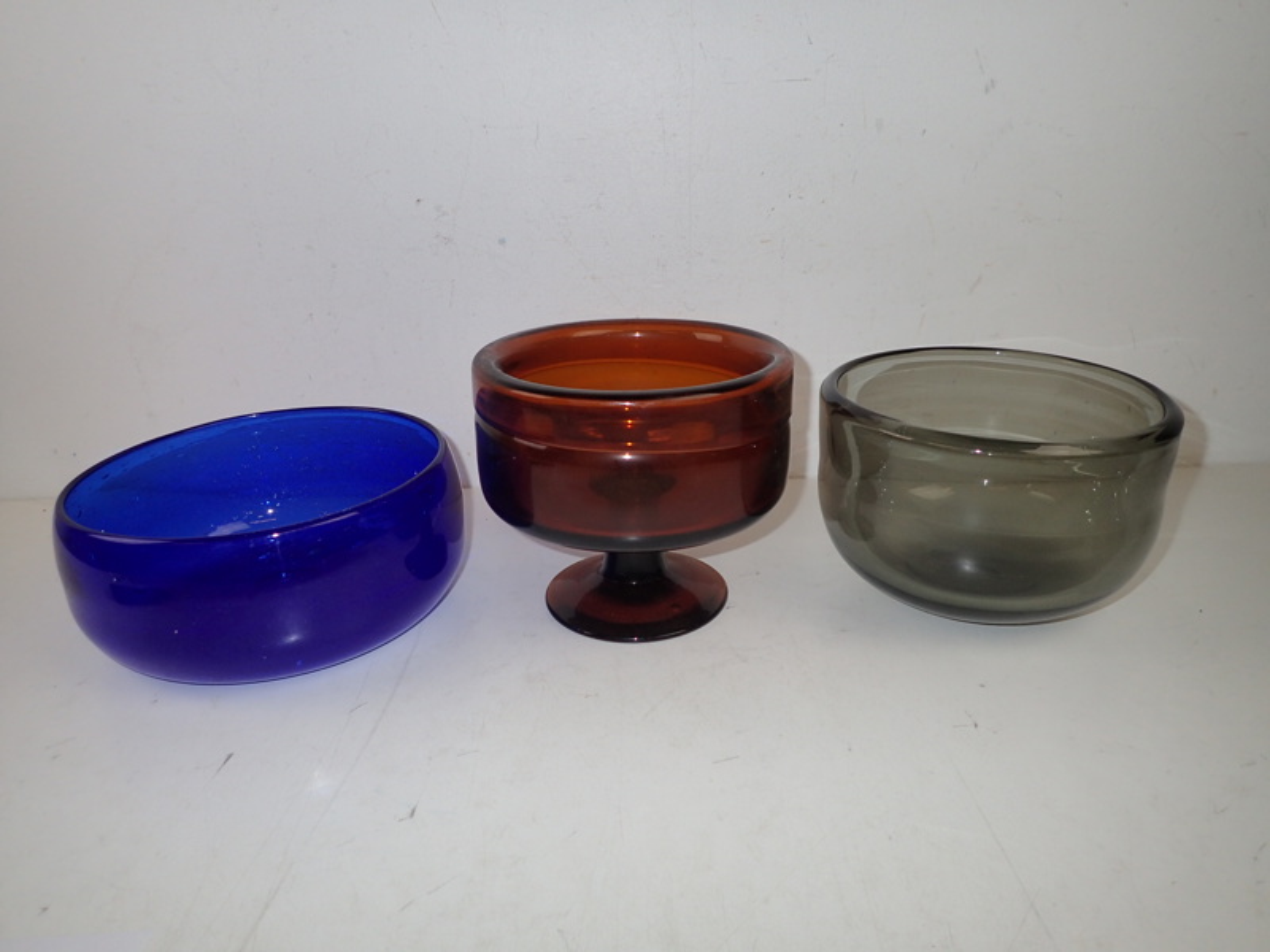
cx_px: 635
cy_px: 476
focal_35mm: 25
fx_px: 917
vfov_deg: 54.9
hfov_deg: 69.4
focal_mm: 4.5
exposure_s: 1/30
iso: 100
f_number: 5.6
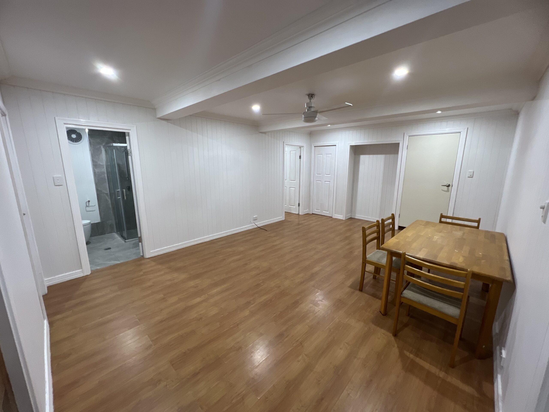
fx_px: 206
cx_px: 274
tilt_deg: -11.5
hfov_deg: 106.2
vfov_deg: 89.9
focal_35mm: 13
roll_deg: +0.0
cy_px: 206
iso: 125
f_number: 1.8
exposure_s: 1/50
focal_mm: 1.57
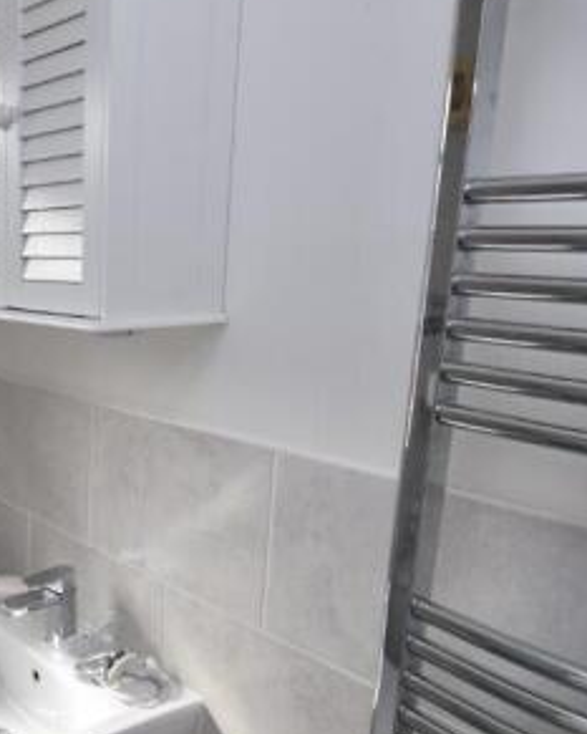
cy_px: 473
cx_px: 5
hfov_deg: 35.6
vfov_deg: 47.3
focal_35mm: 38
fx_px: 825
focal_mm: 12
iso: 320
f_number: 8
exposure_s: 1/250
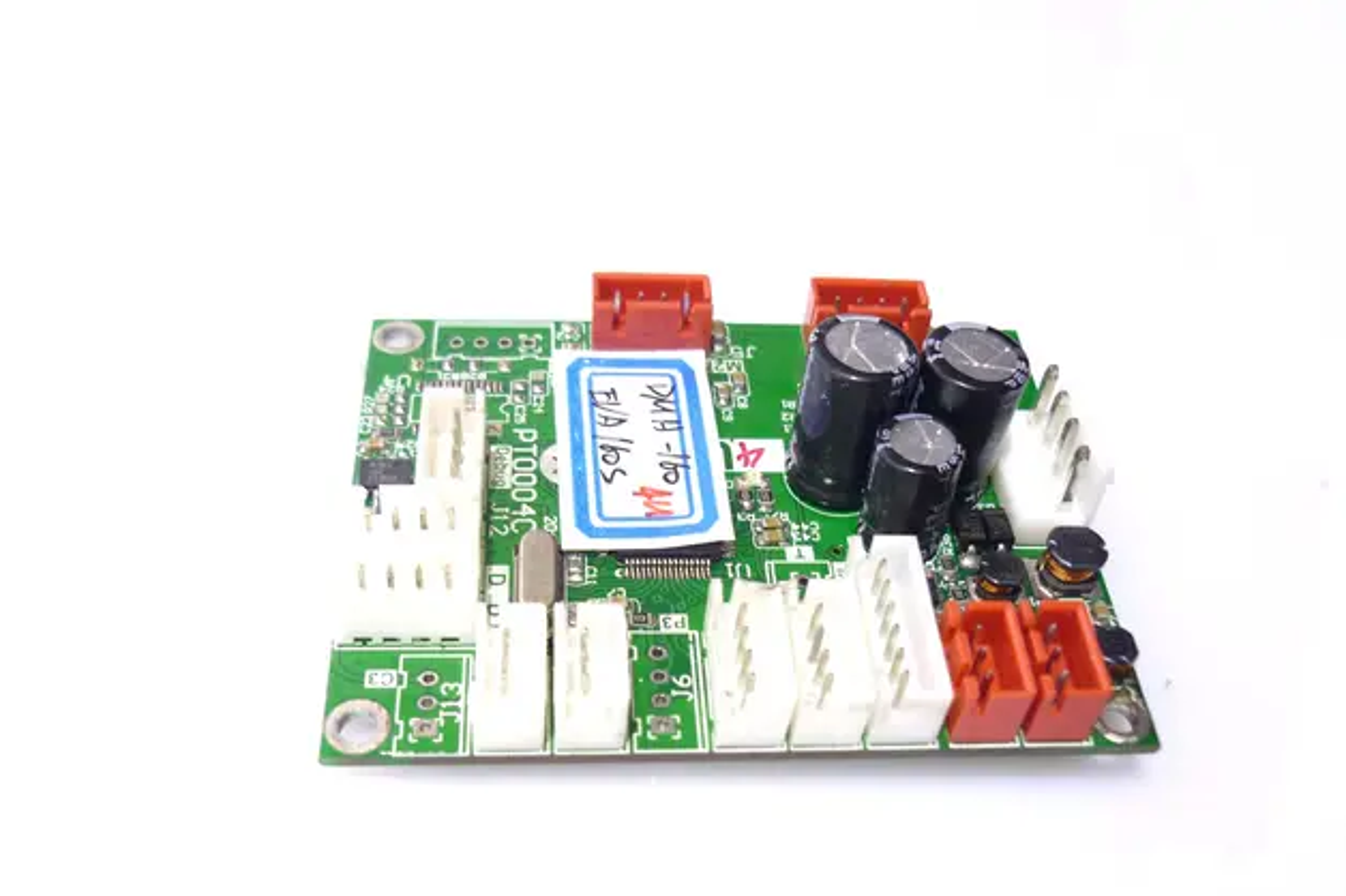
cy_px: 510
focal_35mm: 35
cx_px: 669
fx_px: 1308
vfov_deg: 37.7
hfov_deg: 54.5
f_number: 2.8
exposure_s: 1/50
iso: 80
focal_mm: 5.5
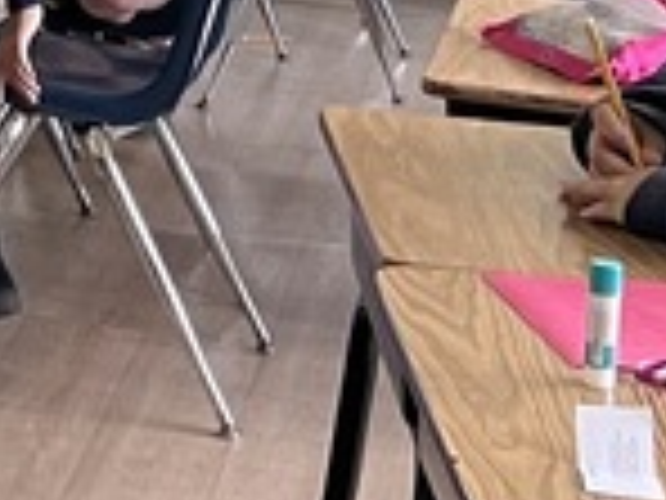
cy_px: -613
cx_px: -297
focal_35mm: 180
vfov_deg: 7.8
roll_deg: -2.7
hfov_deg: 10.6
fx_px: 3463
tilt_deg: +1.8
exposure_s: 1/90
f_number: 1.5
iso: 125
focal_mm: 5.7
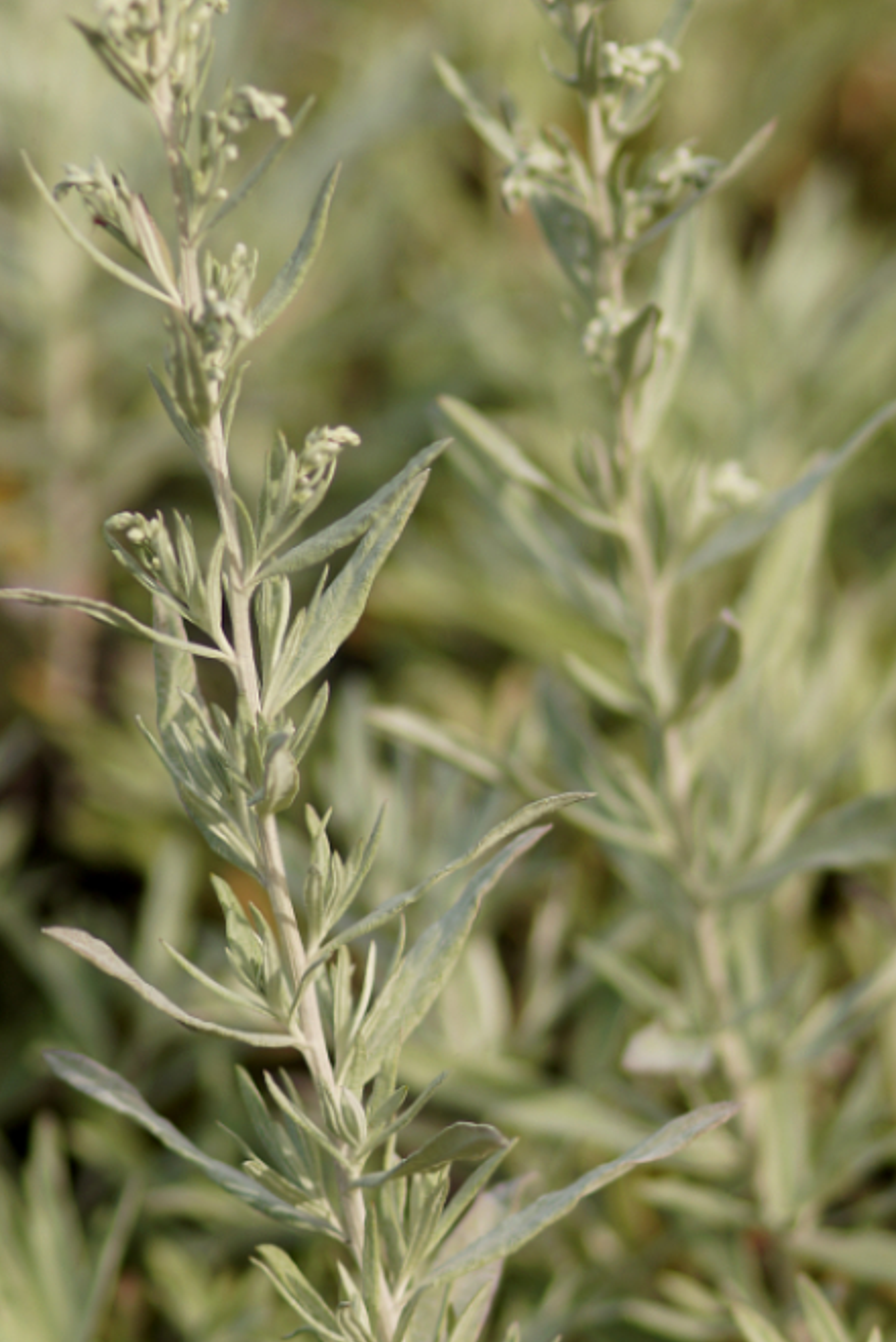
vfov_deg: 7.5
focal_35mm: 273
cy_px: 554
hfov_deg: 5.0
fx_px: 10181
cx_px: 481
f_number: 2.8
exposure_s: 1/1000
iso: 100
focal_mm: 100
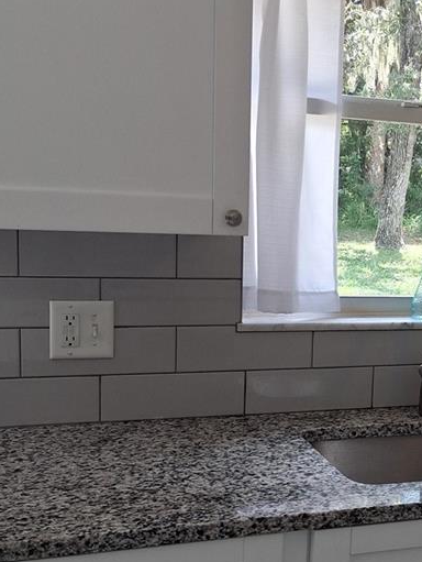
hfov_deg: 23.1
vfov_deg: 31.6
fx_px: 990
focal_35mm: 61
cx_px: 421
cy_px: 340
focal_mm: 3.98
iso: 64
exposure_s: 1/100
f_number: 1.8
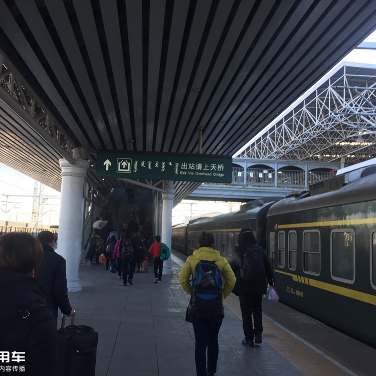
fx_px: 430
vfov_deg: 47.2
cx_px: 163
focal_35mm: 35
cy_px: 191
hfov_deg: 47.1
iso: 32
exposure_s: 1/152
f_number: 2.2
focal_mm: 4.15
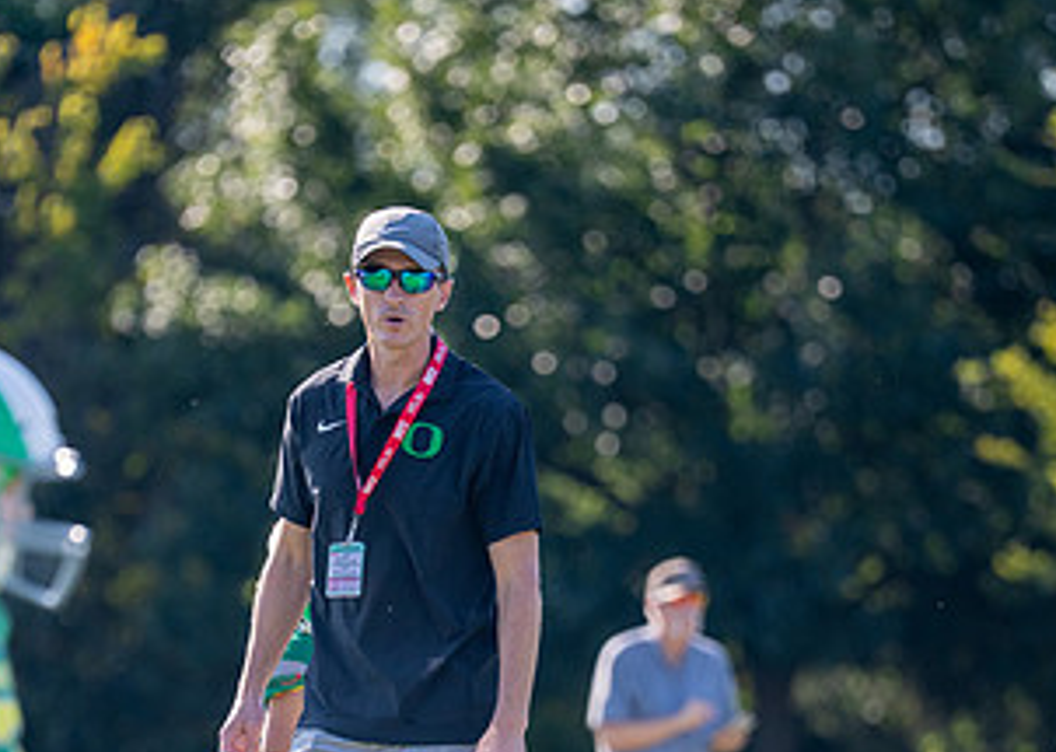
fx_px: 11084
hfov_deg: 5.5
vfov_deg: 3.9
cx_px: 454
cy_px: 634
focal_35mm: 370
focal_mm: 176
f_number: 2.8
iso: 250
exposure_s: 1/2500
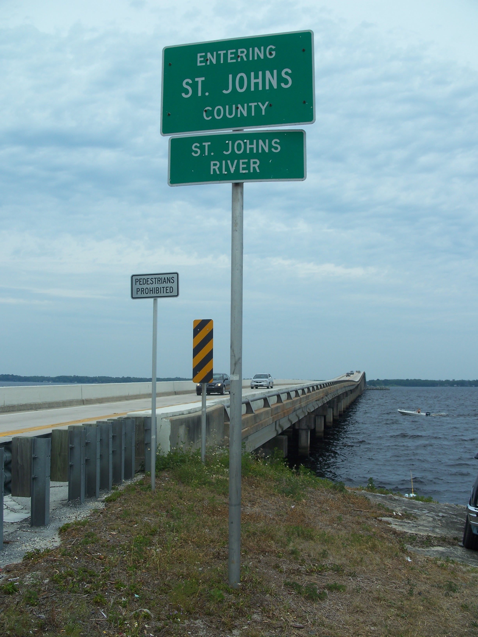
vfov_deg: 50.1
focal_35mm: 37
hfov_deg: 38.7
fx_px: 681
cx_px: 239
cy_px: 318
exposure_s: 1/800
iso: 64
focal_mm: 7.8
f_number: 4
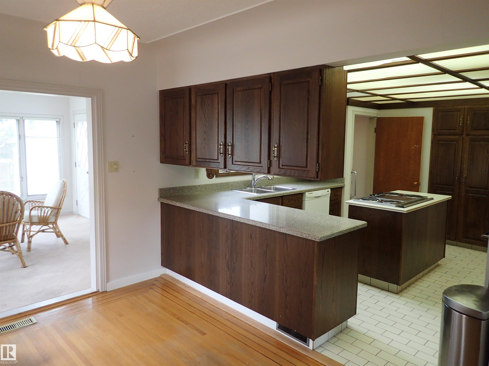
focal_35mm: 25
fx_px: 353
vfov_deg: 54.9
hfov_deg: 69.4
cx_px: 244
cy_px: 183
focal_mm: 4.5
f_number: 2
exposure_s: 1/60
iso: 200
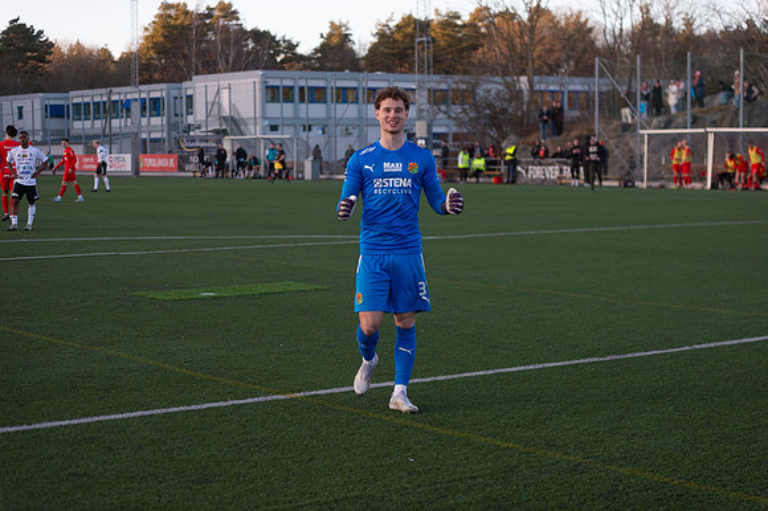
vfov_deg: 17.5
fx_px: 1663
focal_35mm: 78
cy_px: 256
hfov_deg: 26.0
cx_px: 384
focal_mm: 78
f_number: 3.2
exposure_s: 1/1000
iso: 360
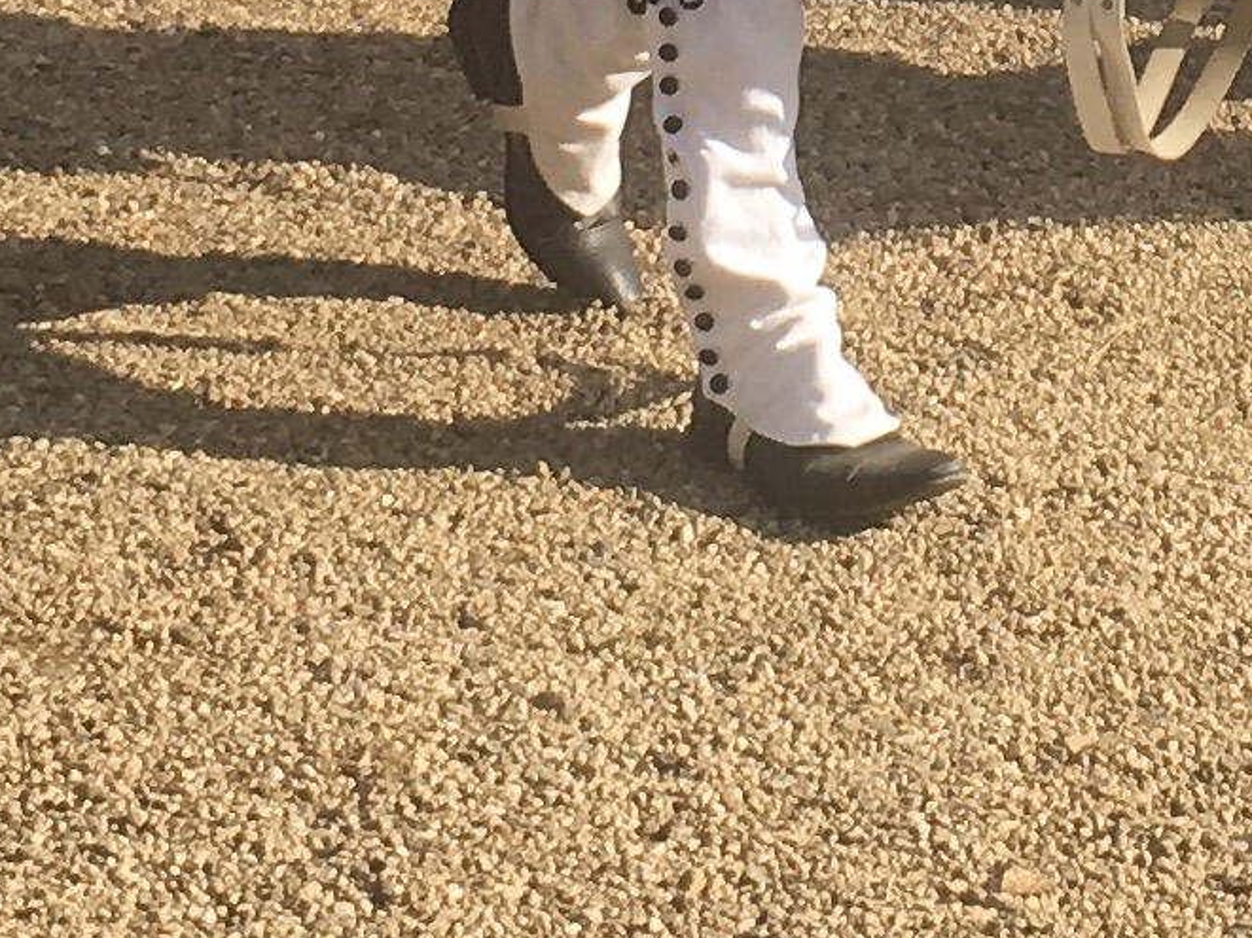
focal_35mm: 177
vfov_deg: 8.0
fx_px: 6398
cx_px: 1254
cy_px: -919
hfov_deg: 11.1
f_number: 2.2
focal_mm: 4.15
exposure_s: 1/986
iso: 25
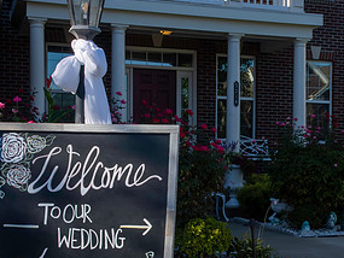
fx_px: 666
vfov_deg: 21.8
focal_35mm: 67
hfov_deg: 28.8
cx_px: 227
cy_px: 181
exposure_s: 1/250
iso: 400
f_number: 16
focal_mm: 22
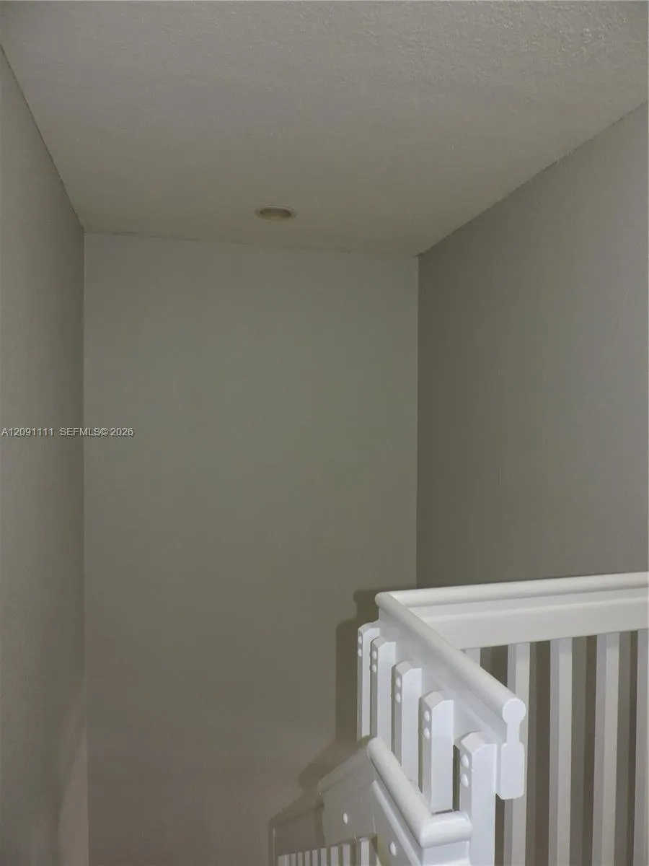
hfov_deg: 56.8
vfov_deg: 71.6
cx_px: 324
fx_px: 600
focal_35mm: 24
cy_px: 433
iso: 200
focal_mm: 4.3
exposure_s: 1/30
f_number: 3
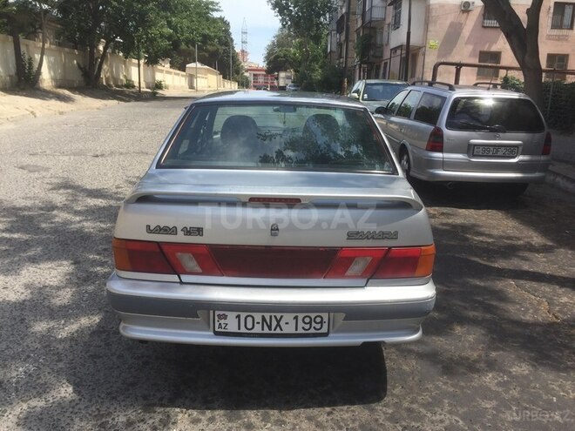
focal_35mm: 29
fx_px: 482
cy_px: 216
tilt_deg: -9.3
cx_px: 288
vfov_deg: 48.2
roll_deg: -2.3
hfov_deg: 61.7
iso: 32
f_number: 2.2
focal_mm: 4.15
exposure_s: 1/1236
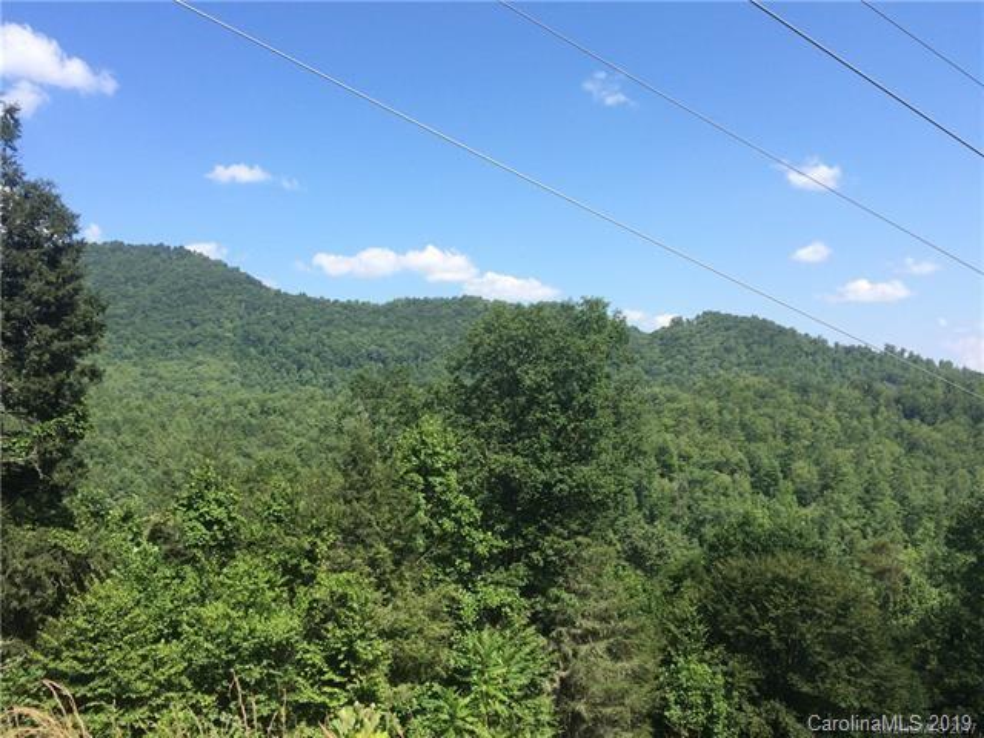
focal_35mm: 29
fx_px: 824
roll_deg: +1.8
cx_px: 492
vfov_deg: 48.2
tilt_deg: +4.6
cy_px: 369
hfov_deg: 61.7
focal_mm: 4.15
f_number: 2.2
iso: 32
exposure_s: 1/1208
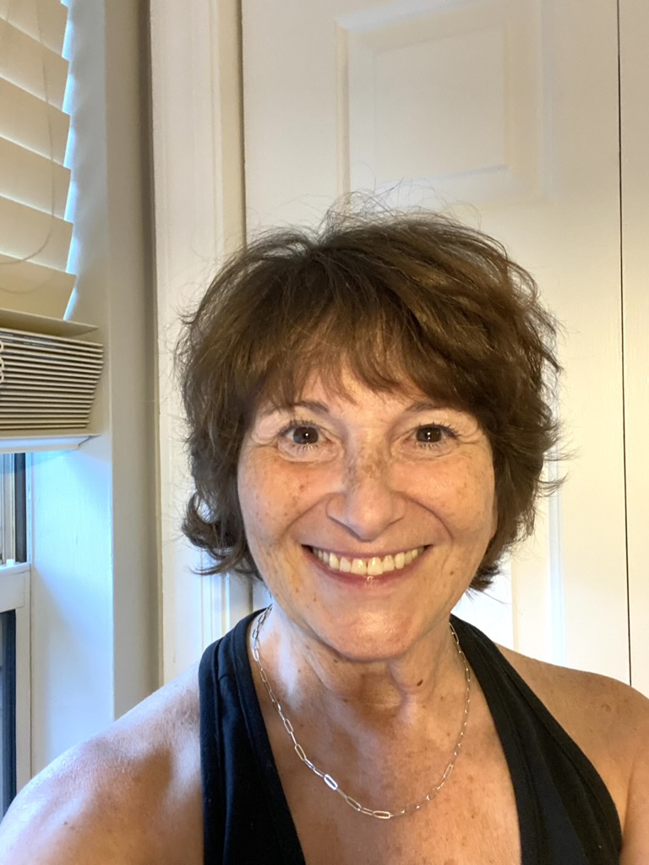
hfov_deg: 46.8
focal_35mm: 30
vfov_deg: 60.0
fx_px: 750
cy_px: 432
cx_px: 324
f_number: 2.2
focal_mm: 2.71
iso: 400
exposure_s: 1/30
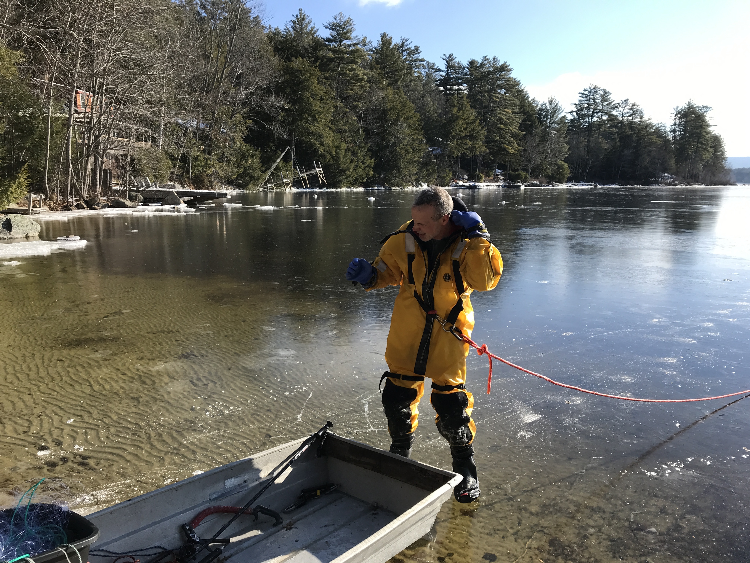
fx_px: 607
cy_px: 282
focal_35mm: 28
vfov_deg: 49.7
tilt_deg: -9.1
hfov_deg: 63.4
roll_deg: +0.1
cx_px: 375
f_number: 1.8
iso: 20
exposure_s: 1/1277
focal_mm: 3.99
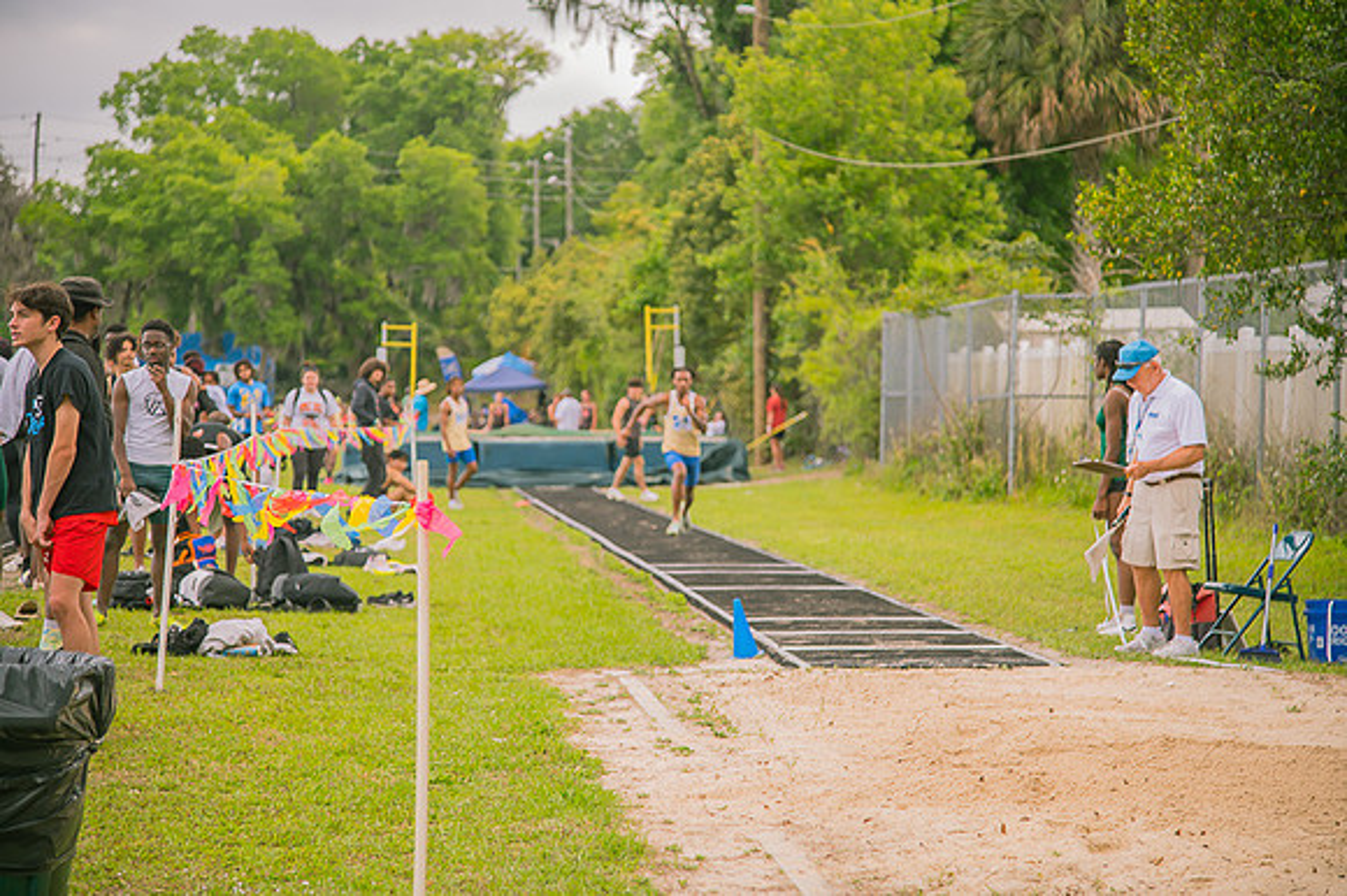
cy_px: 448
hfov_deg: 20.8
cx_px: 674
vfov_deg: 13.9
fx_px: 3665
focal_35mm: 98
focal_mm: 98
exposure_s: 1/200
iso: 200
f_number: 4
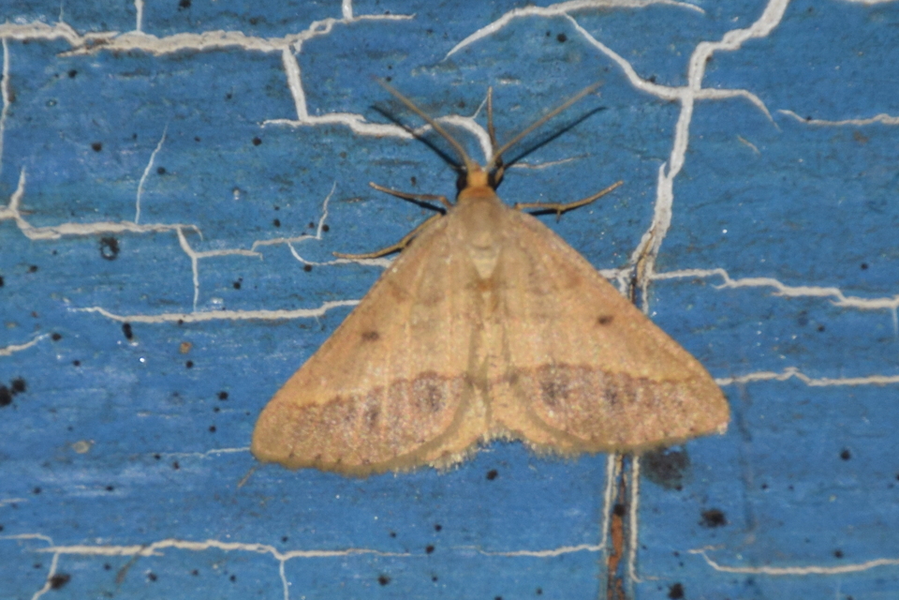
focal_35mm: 210
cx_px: 450
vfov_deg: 6.5
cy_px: 300
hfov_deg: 9.8
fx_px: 5244
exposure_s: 1/60
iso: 320
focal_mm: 140
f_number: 5.6
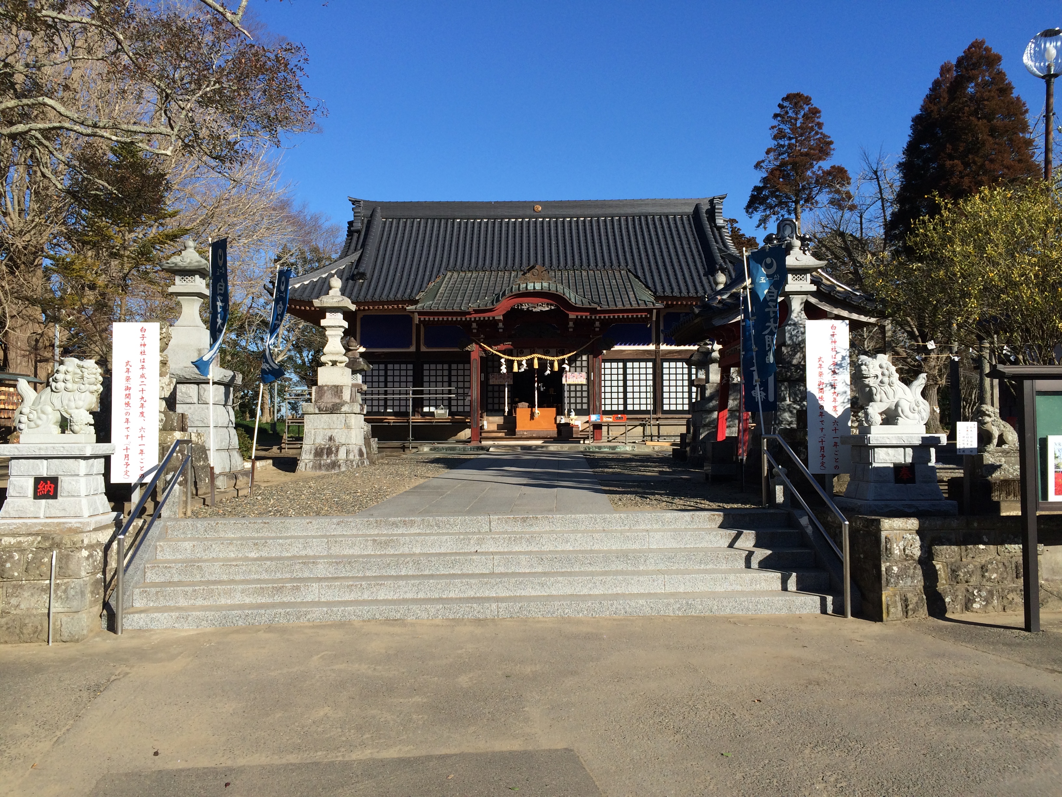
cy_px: 398
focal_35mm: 29
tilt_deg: +1.2
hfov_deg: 61.7
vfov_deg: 48.2
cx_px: 531
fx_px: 890
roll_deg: +1.1
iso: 32
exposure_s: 1/1953
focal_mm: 4.15
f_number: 2.2
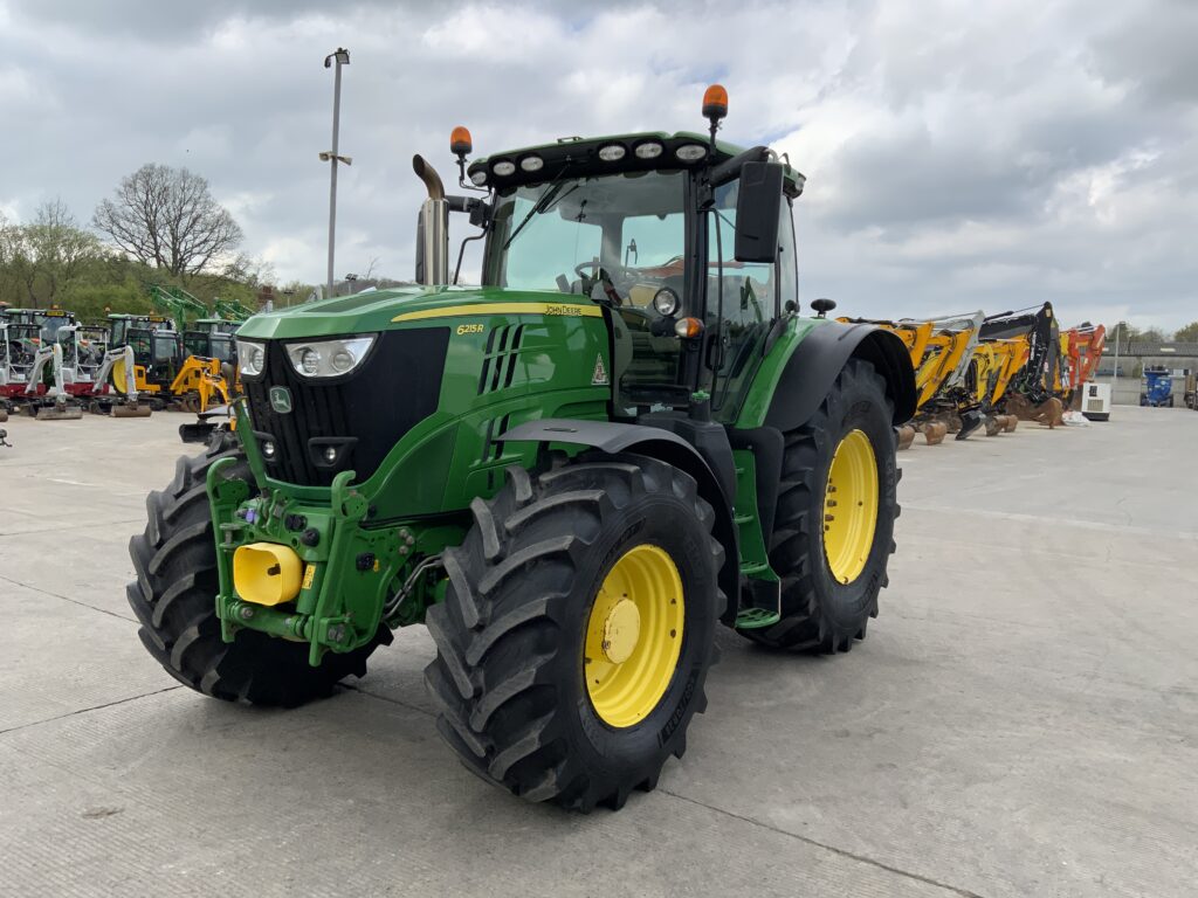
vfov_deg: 48.2
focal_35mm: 29
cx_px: 599
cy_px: 449
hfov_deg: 61.7
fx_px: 1004
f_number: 1.8
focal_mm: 3
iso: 16
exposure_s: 1/1144
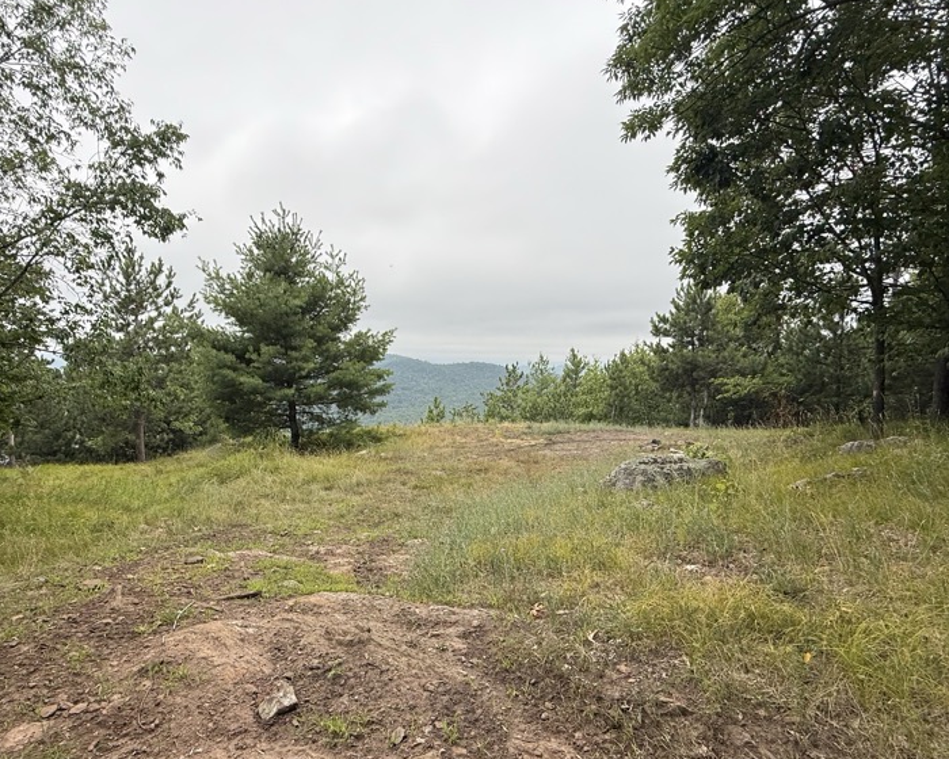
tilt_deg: -7.1
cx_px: 431
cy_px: 439
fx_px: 562
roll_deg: -0.5
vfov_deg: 67.7
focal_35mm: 20
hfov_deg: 80.2
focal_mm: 2.22
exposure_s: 1/326
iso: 50
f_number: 2.2
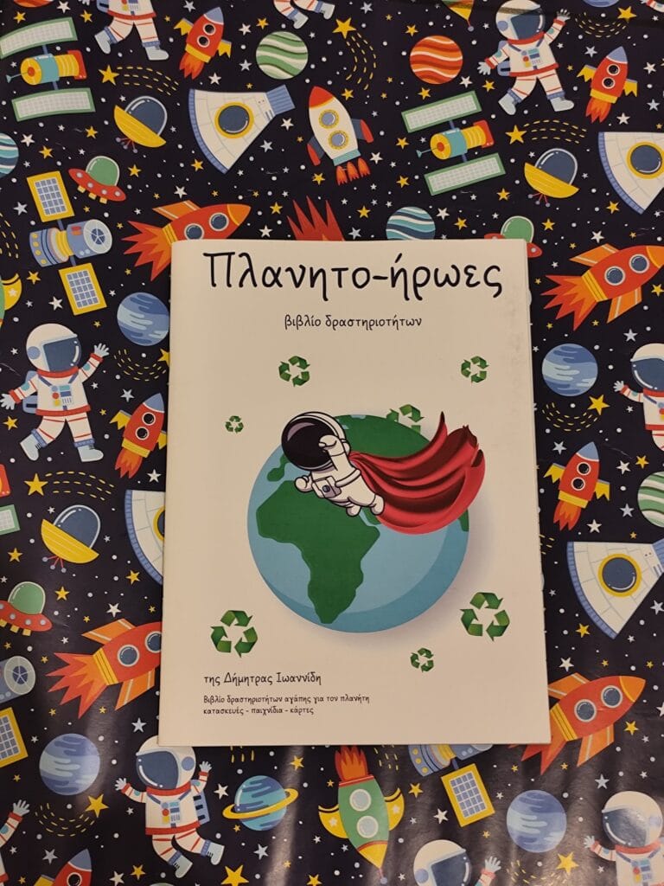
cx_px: 332
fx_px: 1176
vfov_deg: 41.2
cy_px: 443
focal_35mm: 46
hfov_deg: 31.5
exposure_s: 1/25
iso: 500
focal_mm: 6.14
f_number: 1.65
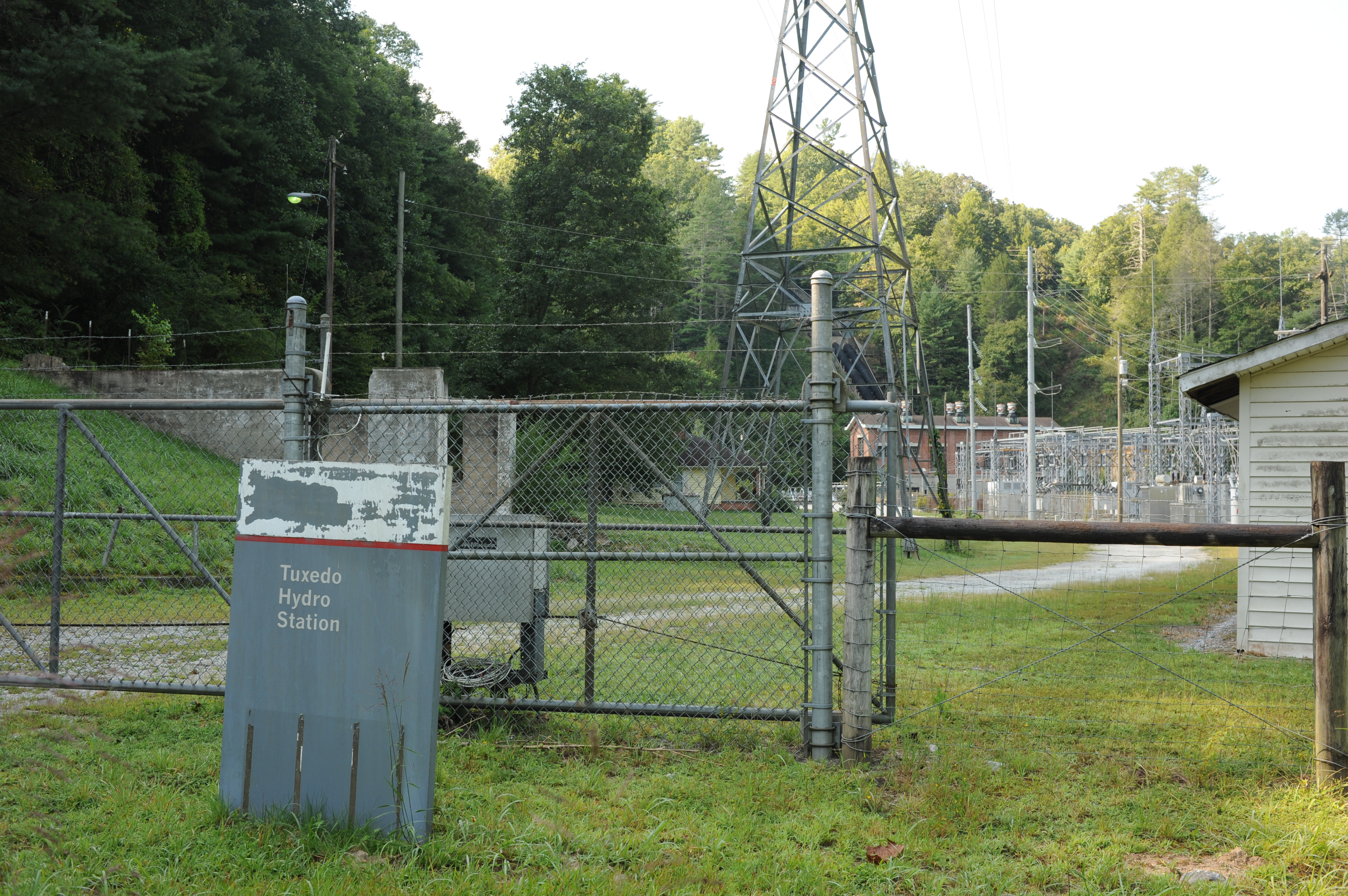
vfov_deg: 37.8
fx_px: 1310
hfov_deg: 54.5
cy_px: 448
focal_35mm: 35
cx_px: 674
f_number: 9
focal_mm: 35
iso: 250
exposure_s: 1/80
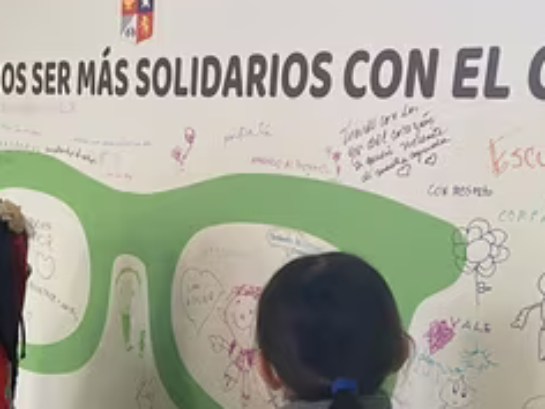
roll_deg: -4.3
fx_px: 693
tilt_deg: -9.2
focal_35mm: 44
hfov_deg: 42.2
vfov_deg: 32.1
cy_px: 317
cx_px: 171
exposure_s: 1/33
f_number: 1.8
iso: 400
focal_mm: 4.25
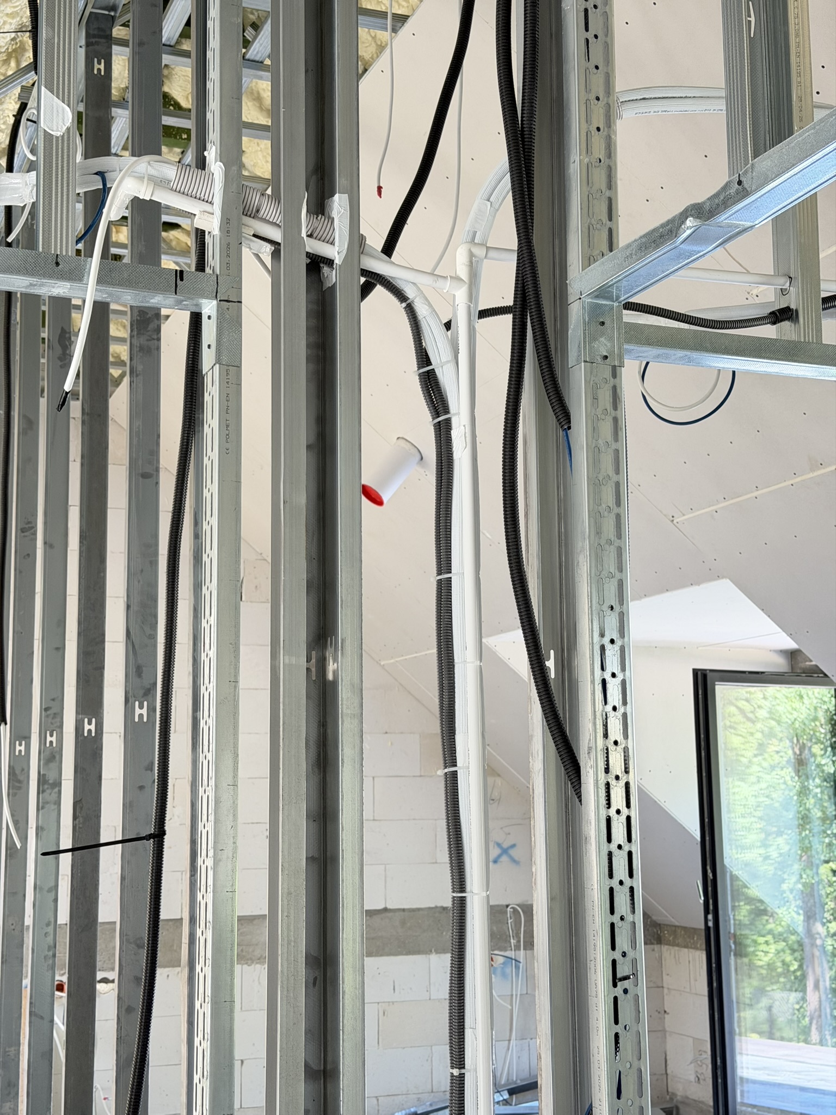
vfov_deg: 39.7
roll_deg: +0.8
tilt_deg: +7.5
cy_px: 558
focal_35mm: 48
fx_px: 1546
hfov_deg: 30.3
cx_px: 418
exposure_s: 1/76
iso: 160
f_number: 1.78
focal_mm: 6.76
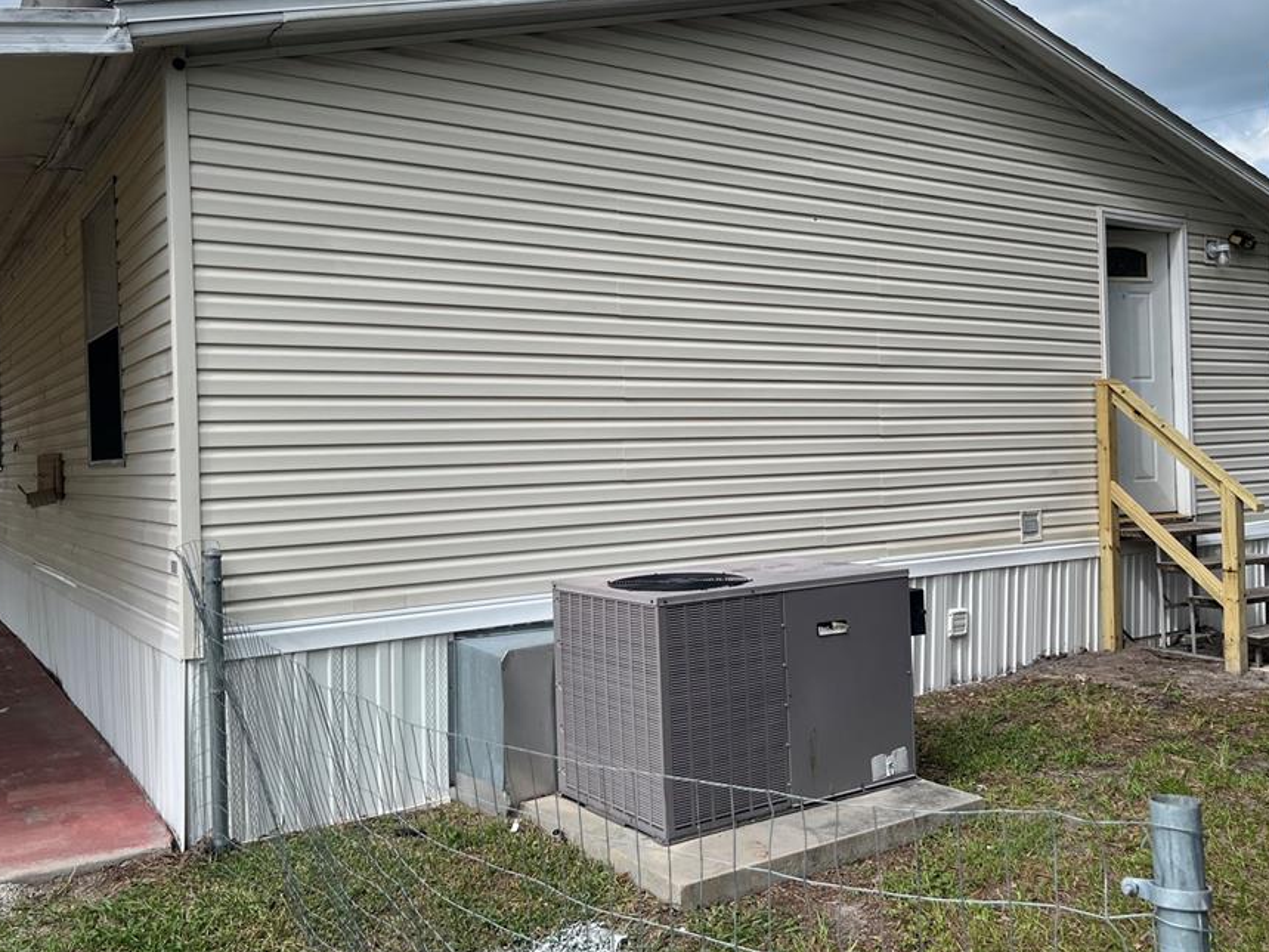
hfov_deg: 58.4
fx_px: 1136
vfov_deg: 45.4
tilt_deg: -1.0
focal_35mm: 31
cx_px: 638
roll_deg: +2.1
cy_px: 446
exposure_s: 1/1339
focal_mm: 5.1
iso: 50
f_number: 1.6
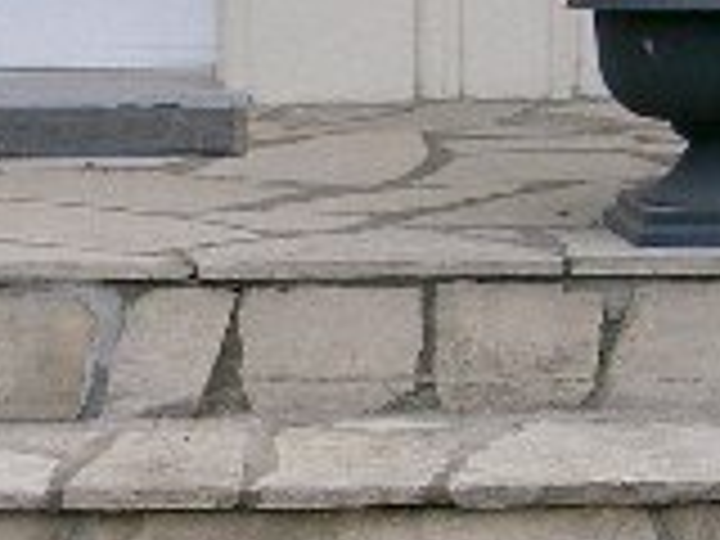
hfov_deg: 12.4
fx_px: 3245
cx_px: -99
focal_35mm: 156
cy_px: 414
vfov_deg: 9.5
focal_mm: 8
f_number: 2.8
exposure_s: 1/320
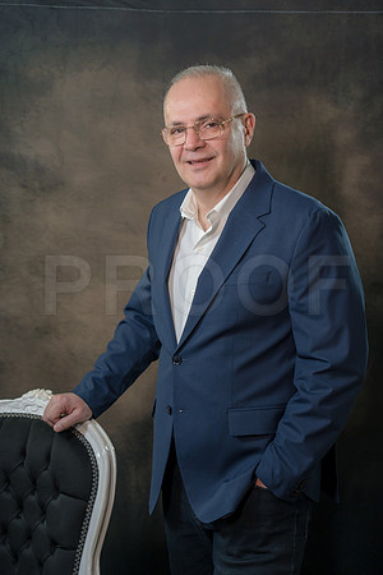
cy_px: 288
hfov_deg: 17.7
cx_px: 192
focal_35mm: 77
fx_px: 1229
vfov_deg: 26.3
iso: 250
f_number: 5
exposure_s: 1/100
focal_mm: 77
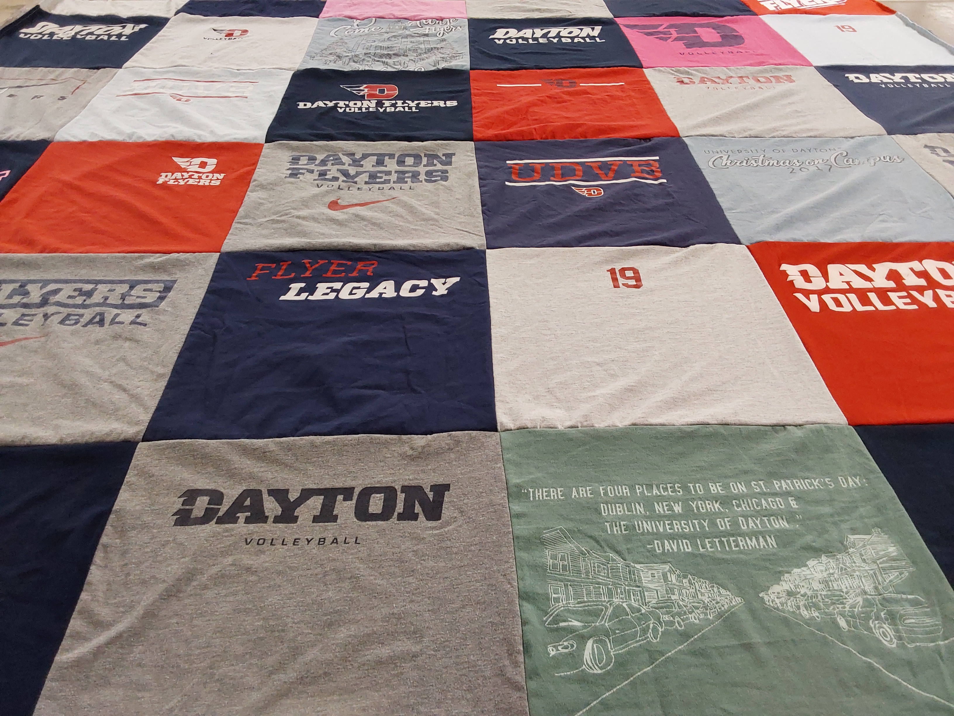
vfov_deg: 49.7
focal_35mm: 28
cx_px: 477
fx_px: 772
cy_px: 358
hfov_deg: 63.4
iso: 125
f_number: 1.9
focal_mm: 2.91
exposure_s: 1/60
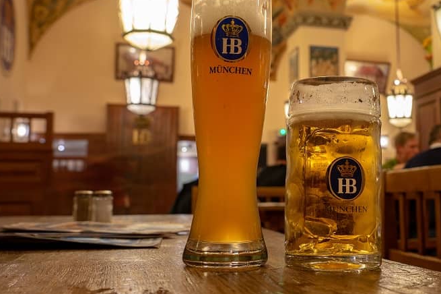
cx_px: 310
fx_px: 539
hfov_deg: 43.6
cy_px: 136
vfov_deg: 30.5
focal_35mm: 44
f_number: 5.6
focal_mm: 24
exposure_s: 1.6
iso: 100
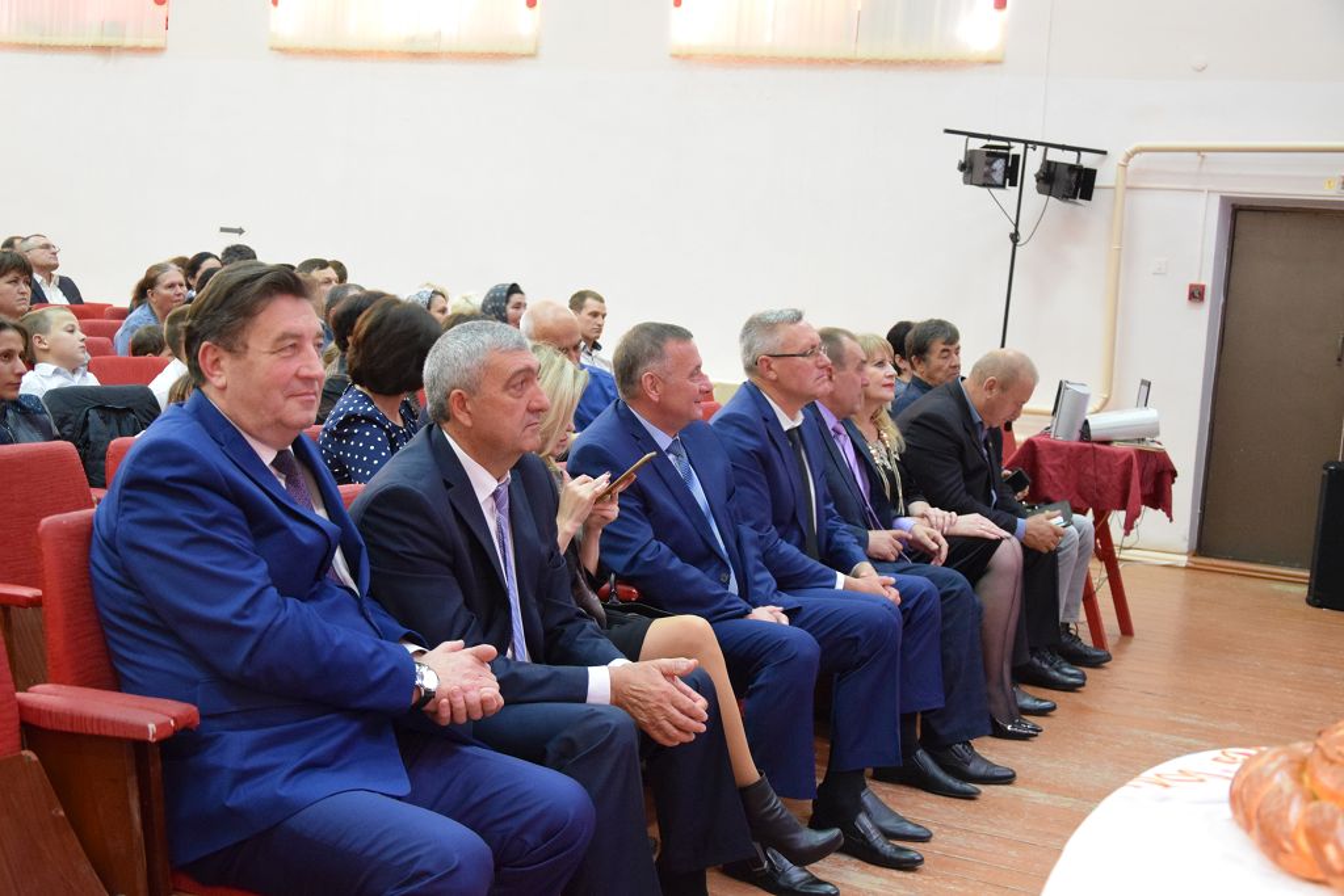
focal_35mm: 45
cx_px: 672
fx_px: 1680
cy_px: 448
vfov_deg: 29.9
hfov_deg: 43.6
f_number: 4.2
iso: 3200
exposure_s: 1/30
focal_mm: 30
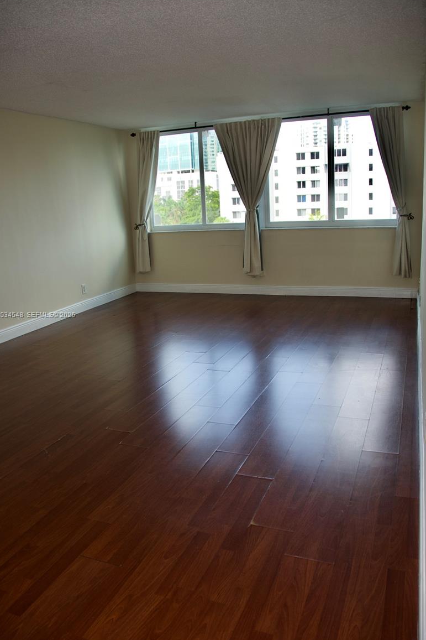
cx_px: 208
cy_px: 315
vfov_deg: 65.5
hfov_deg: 46.4
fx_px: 497
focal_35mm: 28
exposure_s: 1/125
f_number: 3.5
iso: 200
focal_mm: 18
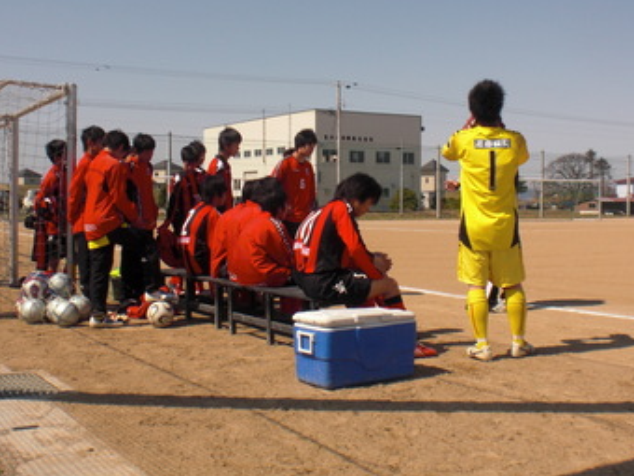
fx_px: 861
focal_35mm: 47
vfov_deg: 30.9
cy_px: 217
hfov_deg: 40.4
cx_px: 328
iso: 64
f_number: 5.6
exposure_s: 1/400
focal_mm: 6.3
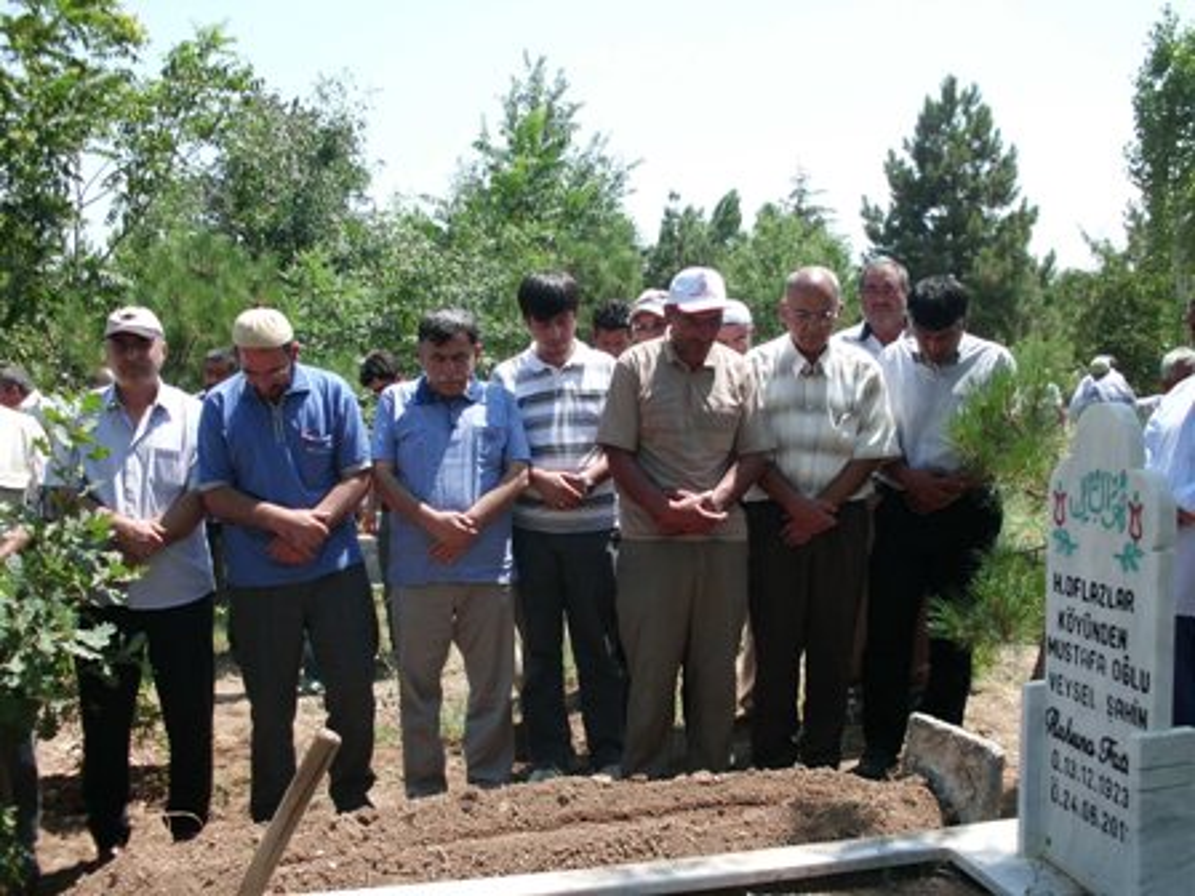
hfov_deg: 51.4
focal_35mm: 36
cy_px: 448
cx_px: 598
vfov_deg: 39.7
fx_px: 1243
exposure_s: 1/160
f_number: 7.3
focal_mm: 6.3
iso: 100
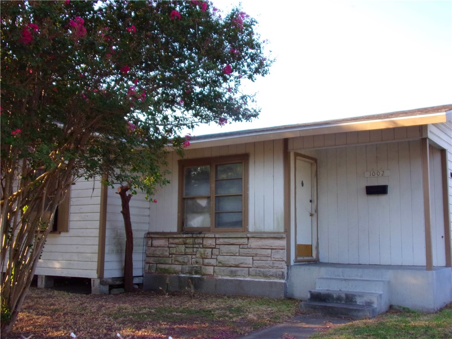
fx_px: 509
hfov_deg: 47.9
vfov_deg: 36.8
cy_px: 170
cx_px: 226
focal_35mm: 39
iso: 80
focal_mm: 7
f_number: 3.9
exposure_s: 1/140
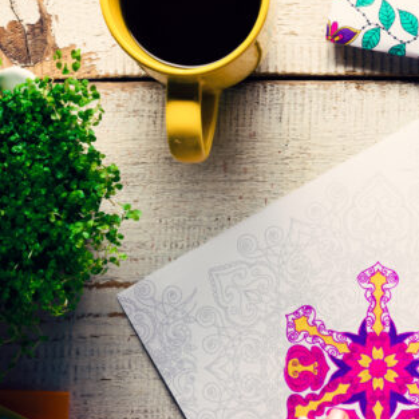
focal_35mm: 125
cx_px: 375
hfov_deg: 13.8
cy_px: 325
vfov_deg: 13.9
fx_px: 1712
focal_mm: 60
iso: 125
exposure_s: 1/250
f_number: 18
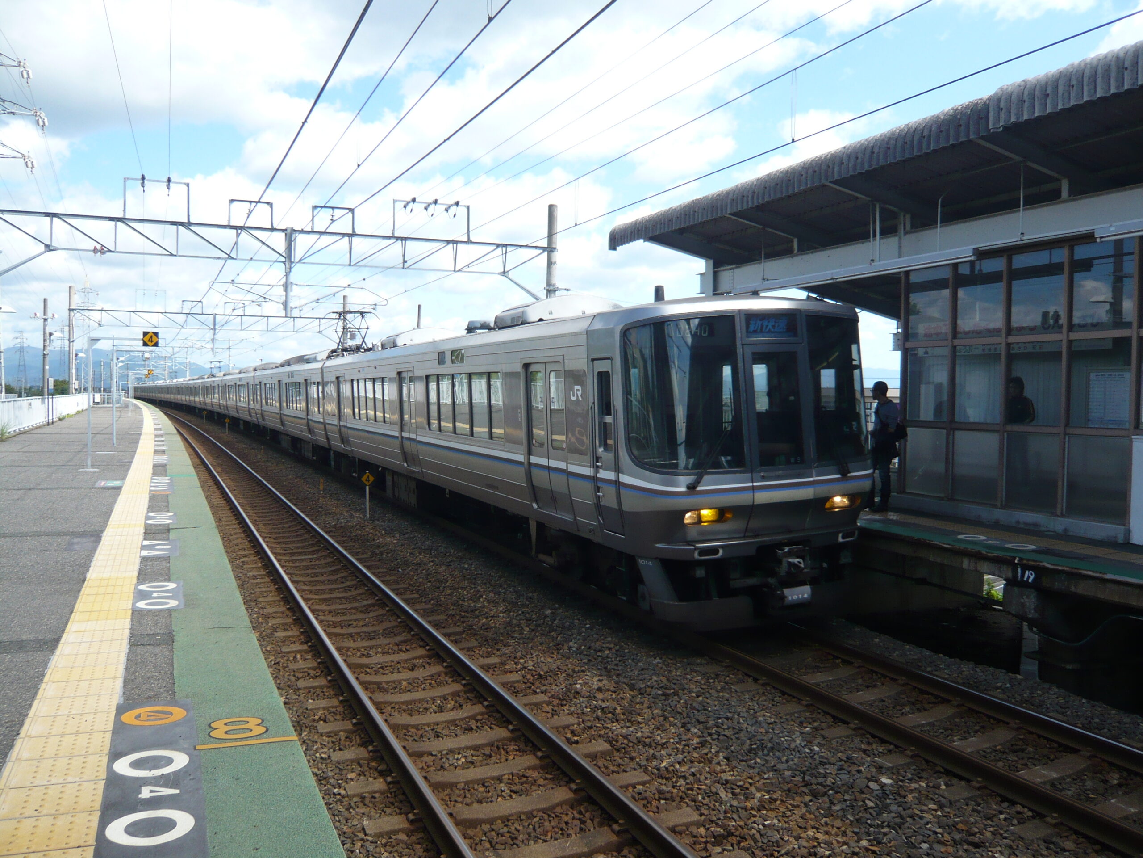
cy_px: 429
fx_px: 925
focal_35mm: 28
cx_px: 572
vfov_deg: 49.7
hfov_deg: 63.4
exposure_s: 1/640
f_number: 2.8
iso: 100
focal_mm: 4.6
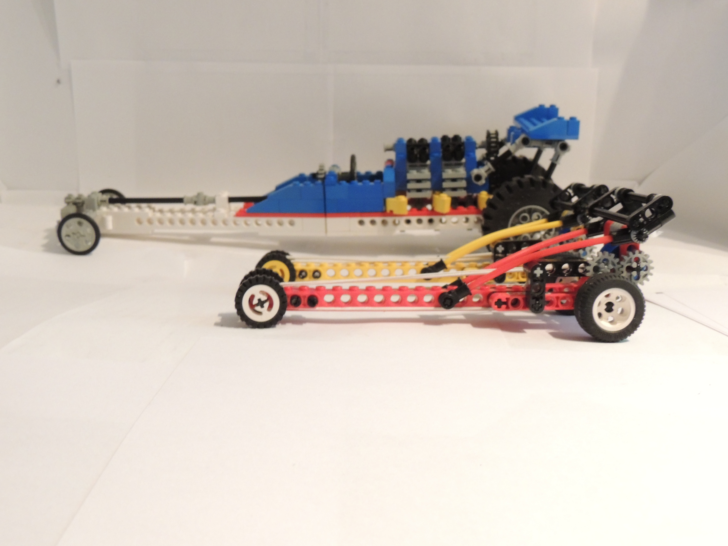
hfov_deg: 43.9
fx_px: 904
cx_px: 364
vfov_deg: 33.6
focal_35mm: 43
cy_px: 273
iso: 800
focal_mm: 7.6
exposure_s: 1/10
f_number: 3.4
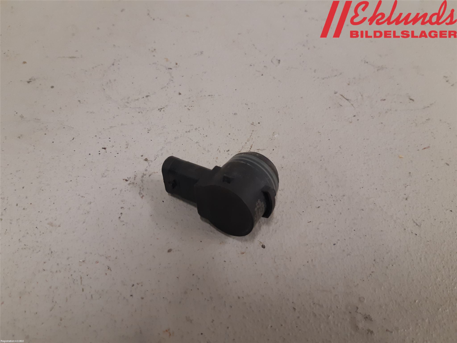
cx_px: 228
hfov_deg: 67.3
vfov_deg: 53.1
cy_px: 172
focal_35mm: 26
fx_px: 343
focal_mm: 3.93
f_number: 1.7
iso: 125
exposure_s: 1/50
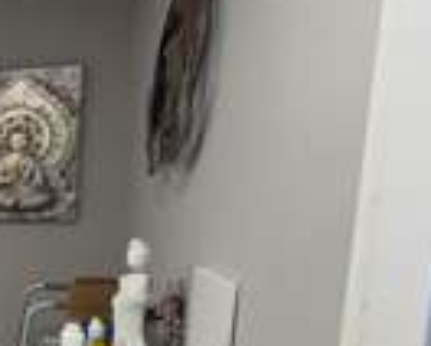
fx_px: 588
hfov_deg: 28.8
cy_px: 277
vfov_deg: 31.9
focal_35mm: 46
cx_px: -186
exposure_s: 1/120
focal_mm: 2.2
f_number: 1.9
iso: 320
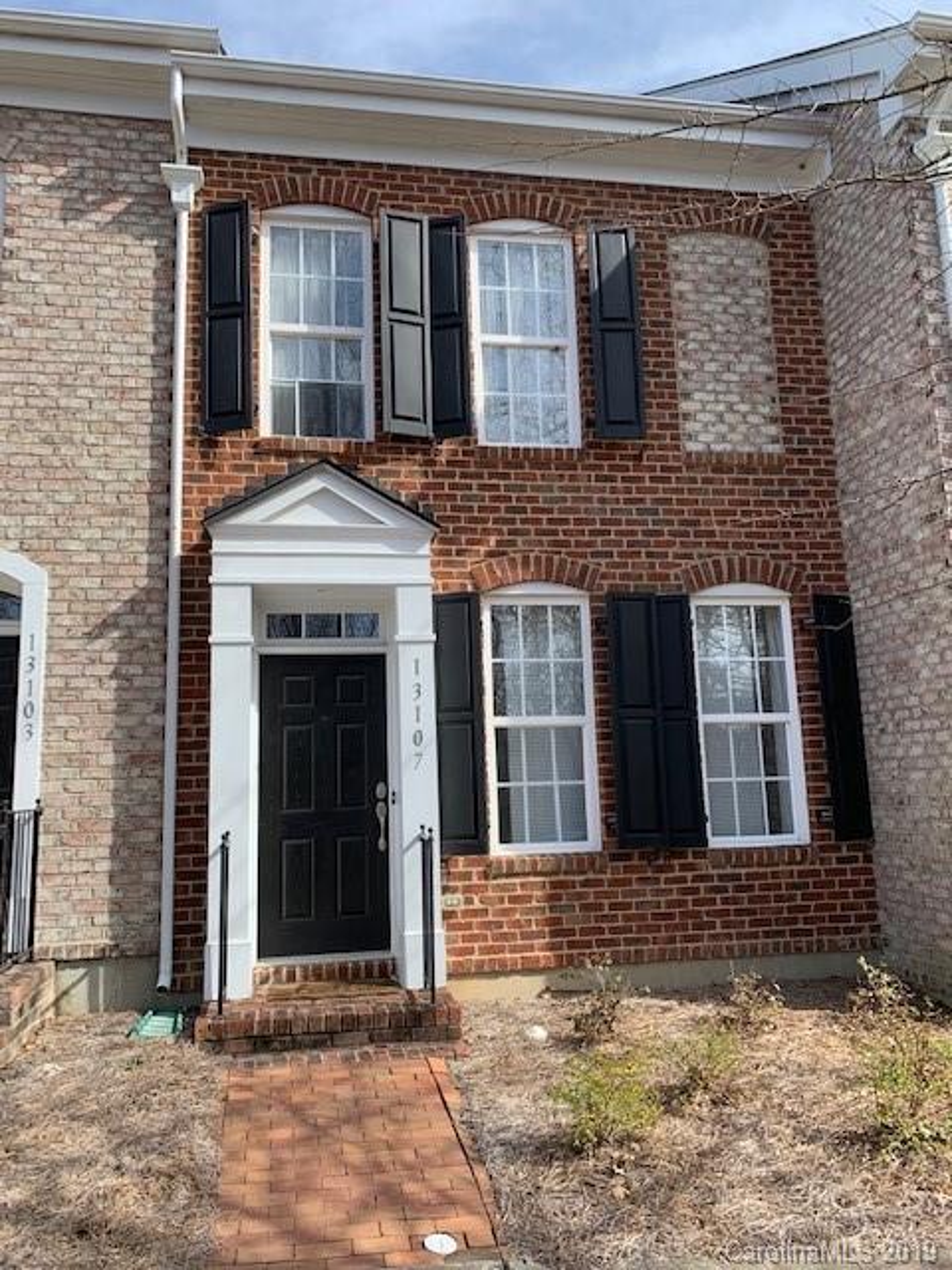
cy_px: 635
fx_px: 953
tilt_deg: +8.9
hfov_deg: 53.1
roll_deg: +1.5
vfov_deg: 67.3
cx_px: 476
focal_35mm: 26
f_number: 1.8
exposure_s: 1/894
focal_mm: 4.25
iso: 25
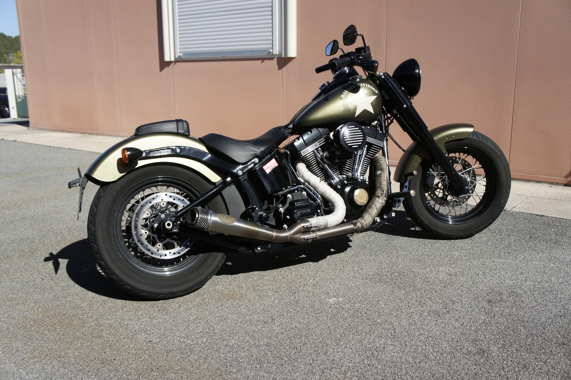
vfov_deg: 39.9
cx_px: 286
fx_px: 523
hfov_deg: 57.3
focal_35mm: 33
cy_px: 190
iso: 200
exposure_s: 1/1600
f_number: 4.5
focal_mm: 22
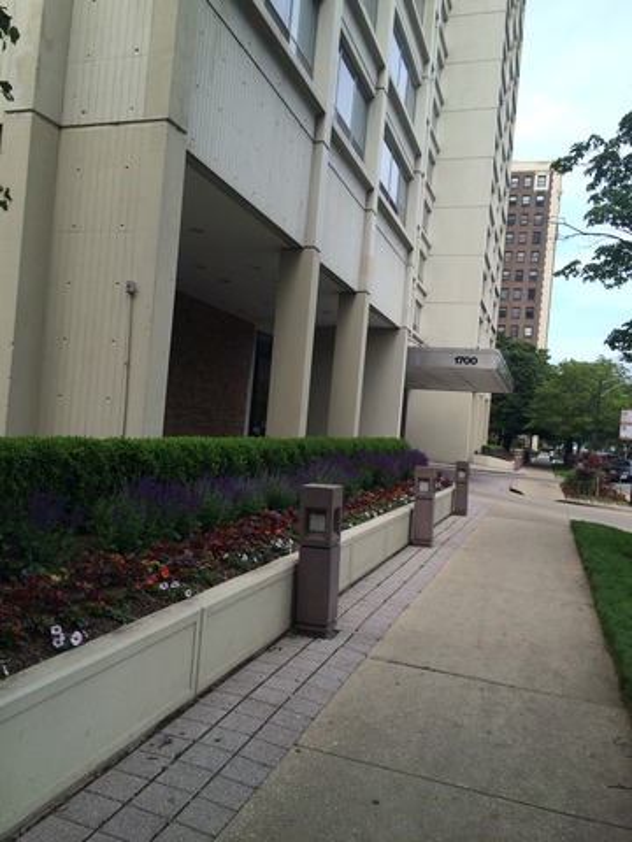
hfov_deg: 48.2
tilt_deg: -2.1
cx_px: 316
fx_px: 706
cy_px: 421
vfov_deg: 61.7
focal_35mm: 29
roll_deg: -5.0
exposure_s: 1/733
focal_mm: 4.15
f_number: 2.2
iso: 32
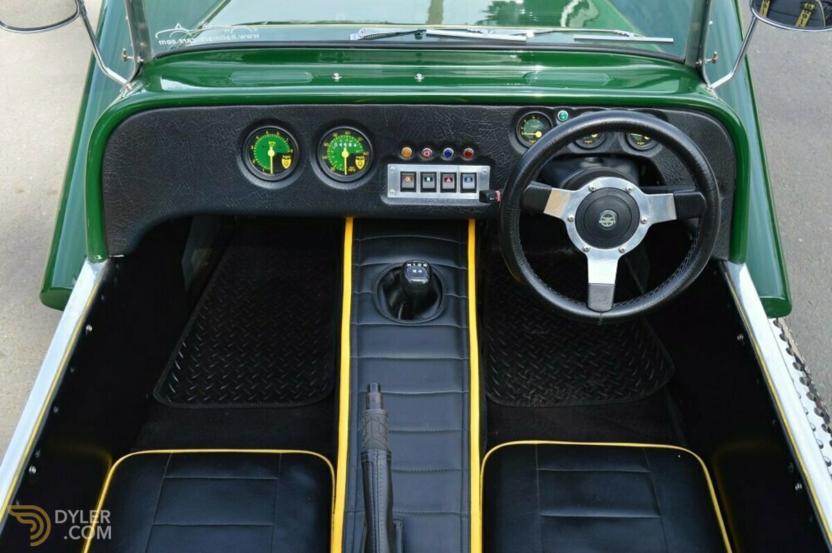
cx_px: 416
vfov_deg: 32.9
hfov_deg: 48.0
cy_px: 276
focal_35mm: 40
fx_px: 935
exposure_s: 1/80
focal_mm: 27
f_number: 6.3
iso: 100
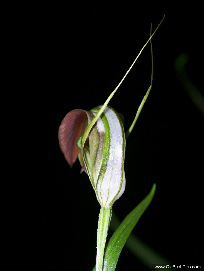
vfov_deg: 9.9
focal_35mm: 199
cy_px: 136
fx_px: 1564
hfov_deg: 7.5
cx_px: 102
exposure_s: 1/180
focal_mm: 50.28
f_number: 4
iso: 100
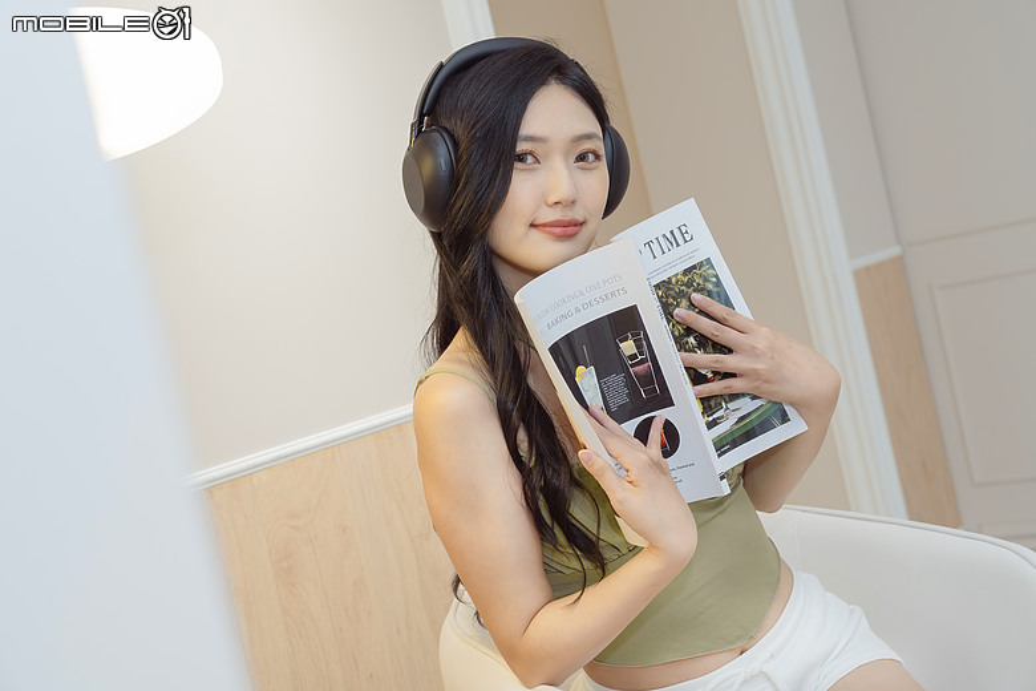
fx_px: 1468
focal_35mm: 51
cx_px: 518
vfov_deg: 26.5
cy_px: 346
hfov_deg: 38.9
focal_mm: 51
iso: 1600
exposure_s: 1/60
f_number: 5.6
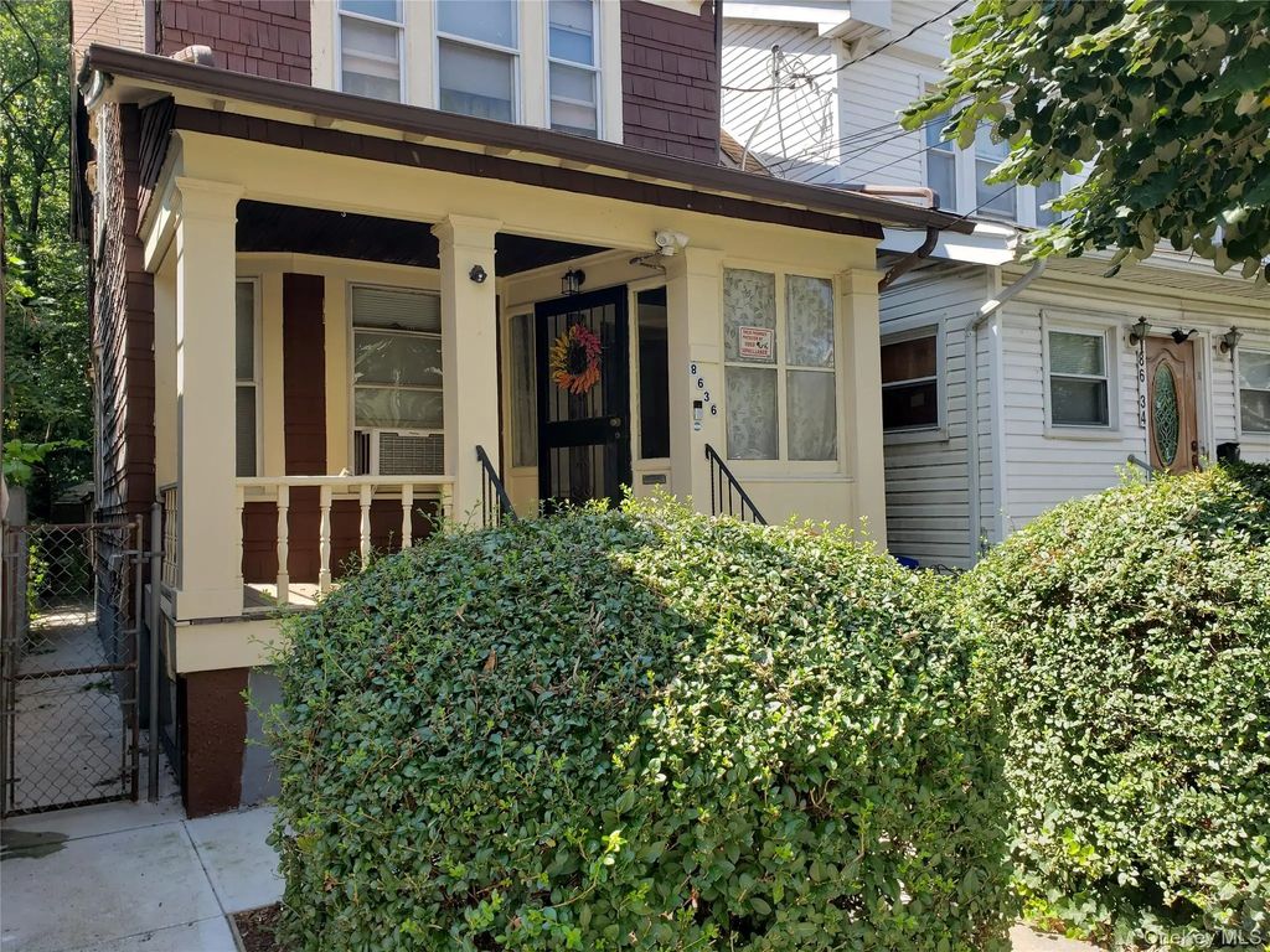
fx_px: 954
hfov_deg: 67.3
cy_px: 476
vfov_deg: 53.1
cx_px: 635
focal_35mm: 26
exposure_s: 1/236
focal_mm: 4.3
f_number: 2.4
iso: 50
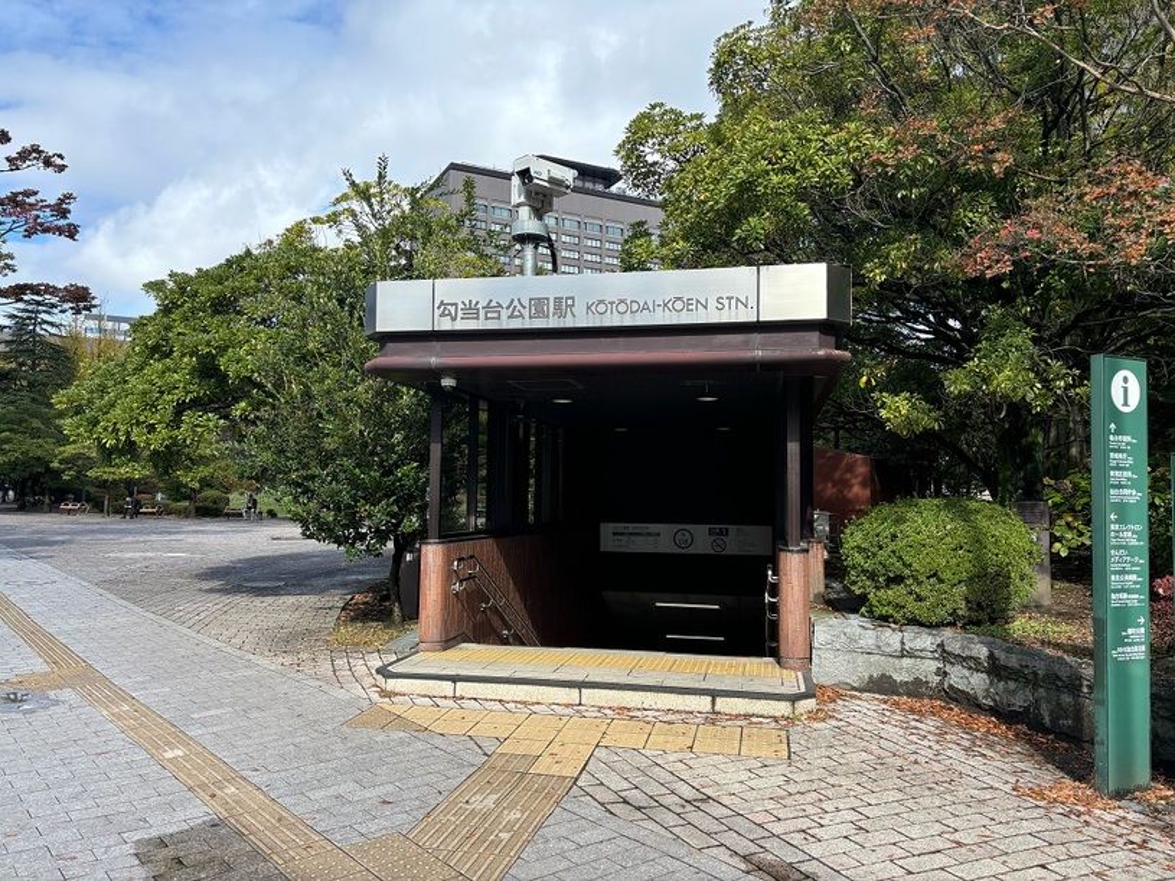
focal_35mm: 26
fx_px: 882
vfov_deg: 53.1
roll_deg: -0.9
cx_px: 588
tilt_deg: +3.7
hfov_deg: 67.3
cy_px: 440
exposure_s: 1/1399
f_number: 1.6
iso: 50
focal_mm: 5.96
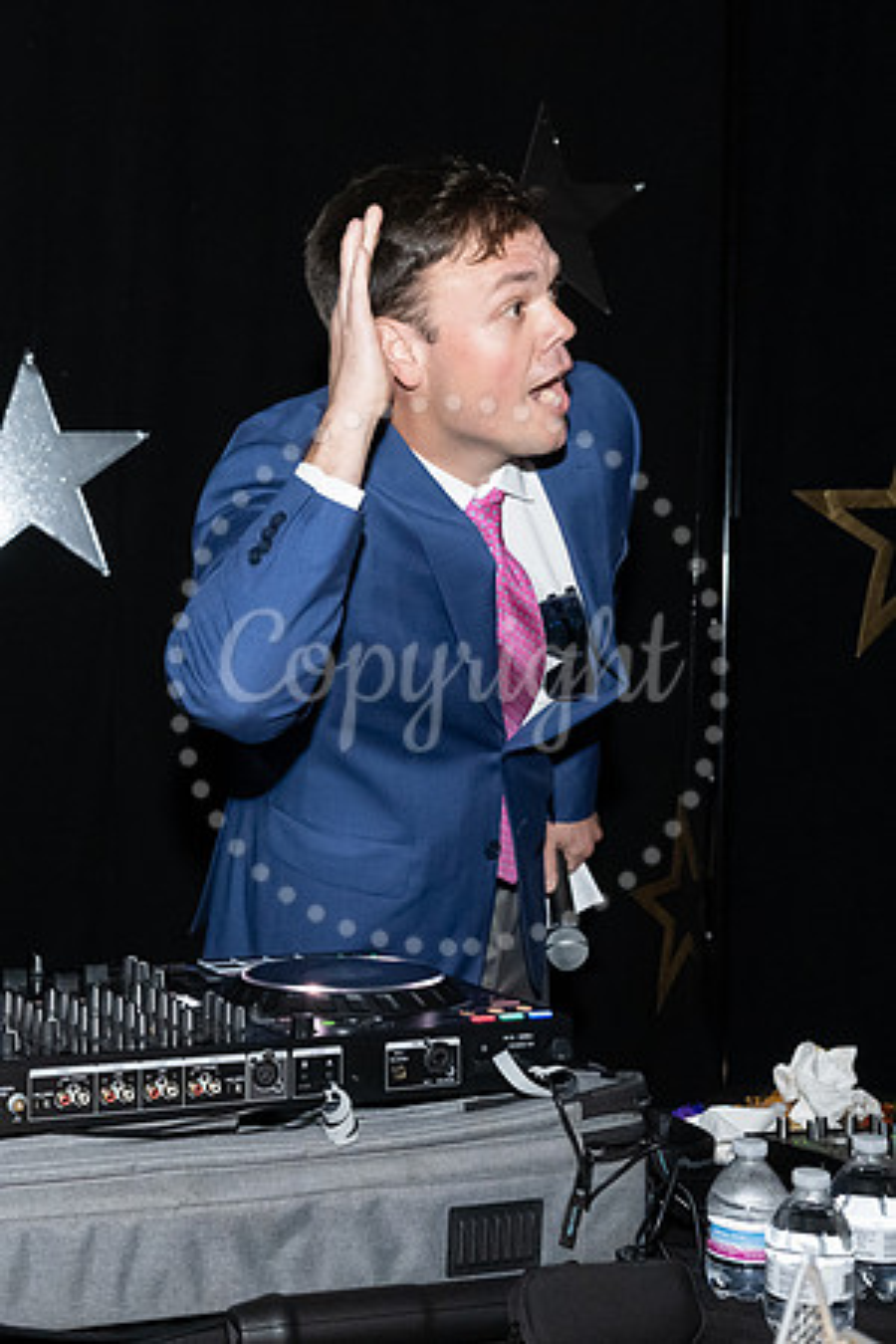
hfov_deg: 25.3
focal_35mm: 53
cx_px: 327
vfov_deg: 37.2
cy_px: 549
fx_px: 1992
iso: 6400
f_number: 5.6
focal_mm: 27.5
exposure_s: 1/125
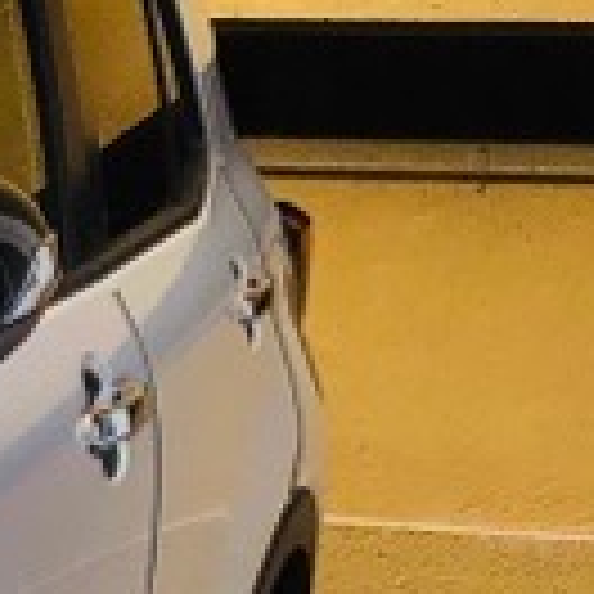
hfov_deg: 8.0
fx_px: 3630
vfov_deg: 8.9
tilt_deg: -18.0
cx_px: -1188
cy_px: 1166
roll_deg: +0.5
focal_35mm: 187
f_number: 1.8
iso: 20
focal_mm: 4
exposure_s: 1/527
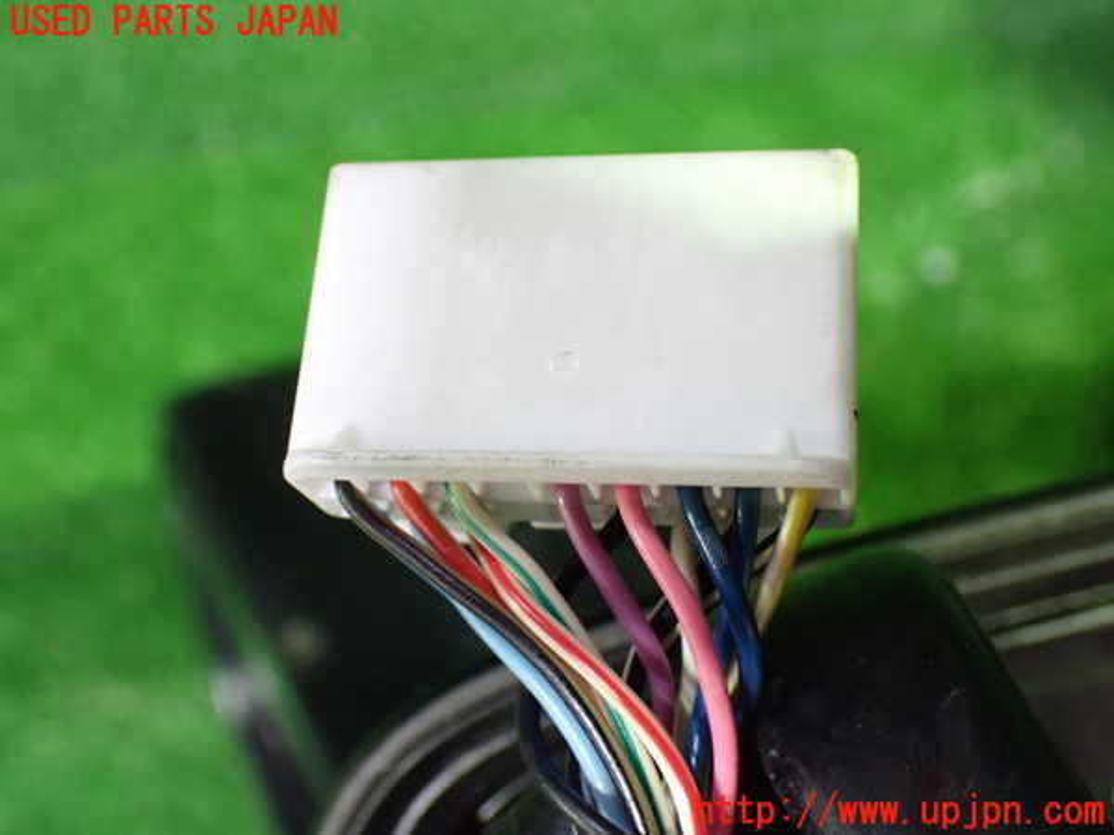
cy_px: 418
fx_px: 1319
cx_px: 557
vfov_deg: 35.1
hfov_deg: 45.8
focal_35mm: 41
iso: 1250
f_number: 2.8
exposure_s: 1/40
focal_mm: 7.31
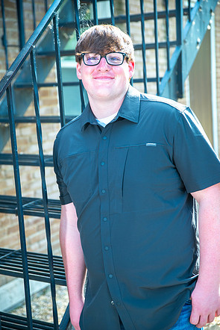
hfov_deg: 23.0
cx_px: 111
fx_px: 540
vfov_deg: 33.9
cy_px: 165
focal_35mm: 59
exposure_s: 1/160
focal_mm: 58
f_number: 3.2
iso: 320
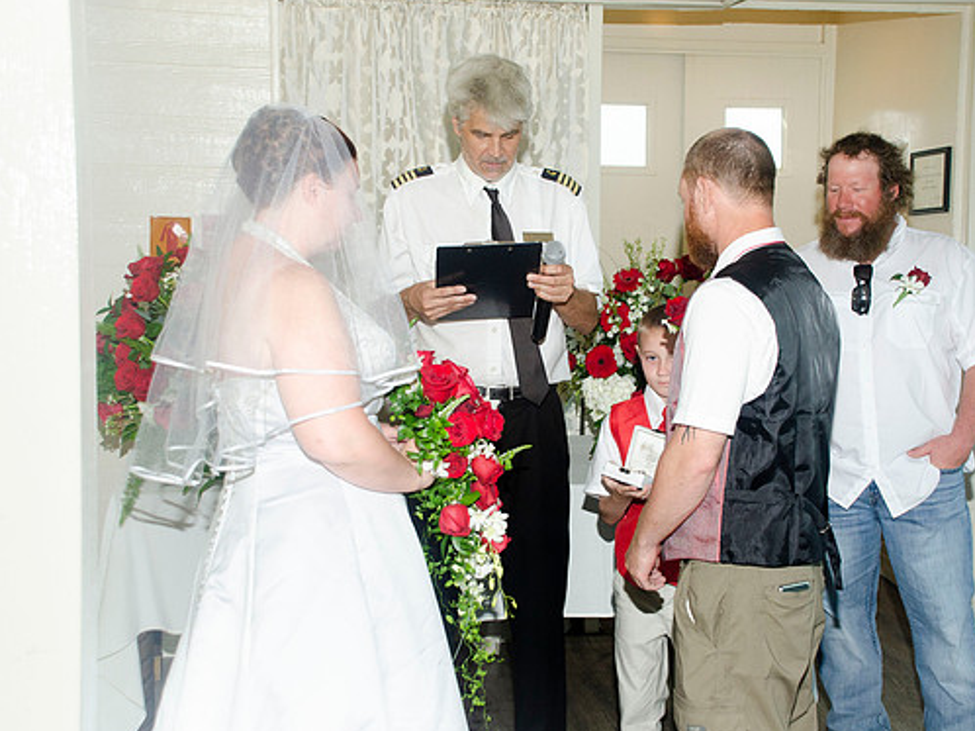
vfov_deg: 28.0
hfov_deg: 36.8
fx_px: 1464
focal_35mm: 52
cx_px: 536
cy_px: 366
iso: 400
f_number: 5.6
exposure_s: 1/250
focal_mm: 31
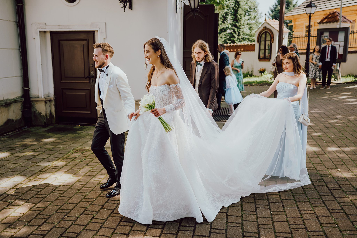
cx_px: 178
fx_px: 347
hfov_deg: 54.5
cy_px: 119
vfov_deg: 37.8
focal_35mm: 35
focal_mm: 35
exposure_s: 1/500
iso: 100
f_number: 2.5
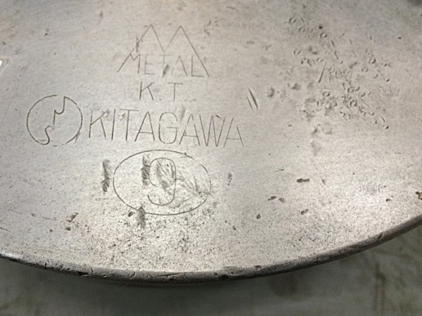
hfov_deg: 51.0
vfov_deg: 39.5
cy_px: 128
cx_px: 169
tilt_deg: -69.6
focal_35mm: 36
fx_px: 439
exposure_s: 1/30
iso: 100
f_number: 2.2
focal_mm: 4.15
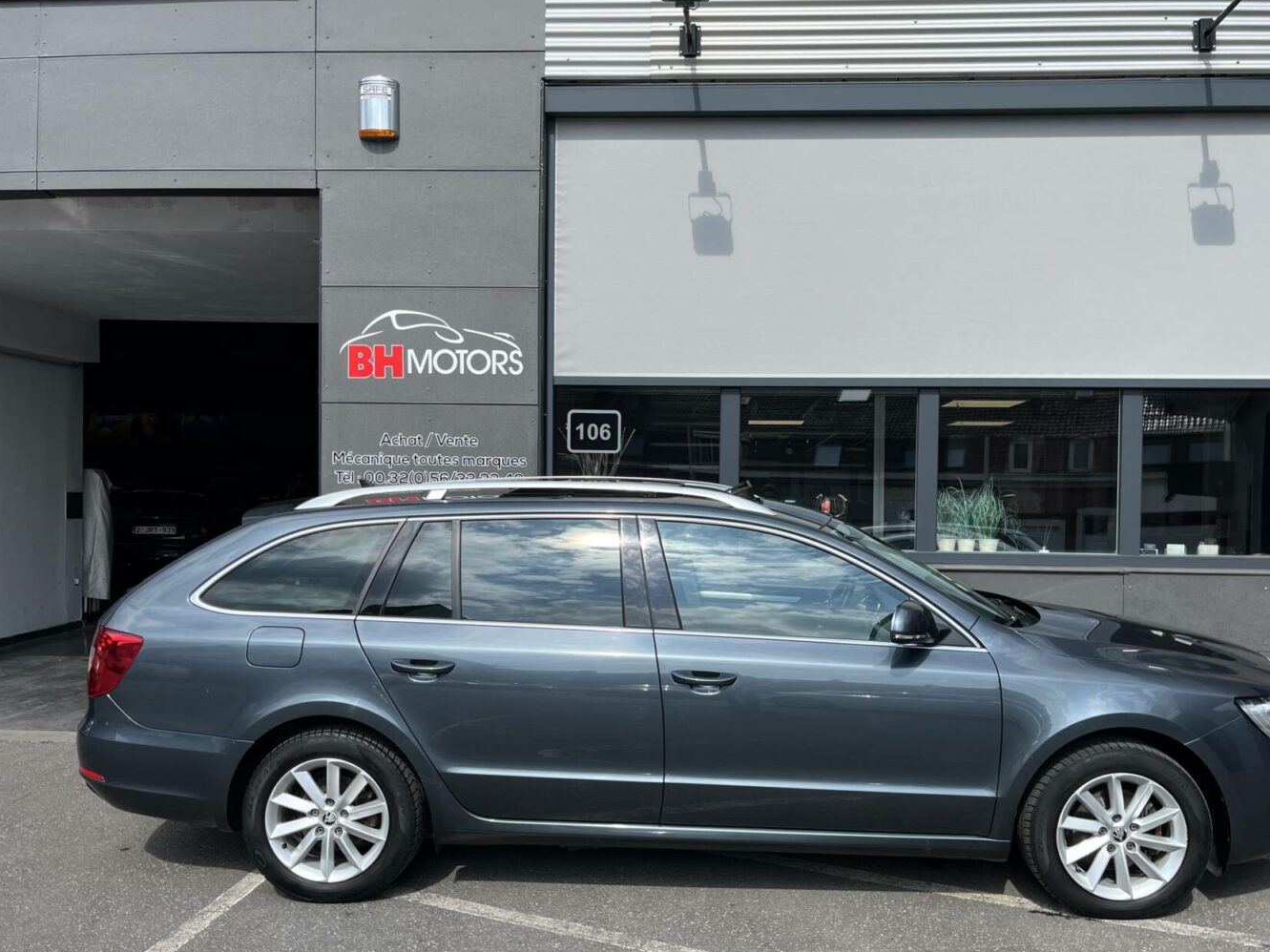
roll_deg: -0.7
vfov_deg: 46.8
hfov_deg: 59.8
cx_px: 704
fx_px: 1101
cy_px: 507
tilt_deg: -1.3
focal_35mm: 30
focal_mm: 5.1
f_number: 1.6
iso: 50
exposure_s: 1/2899
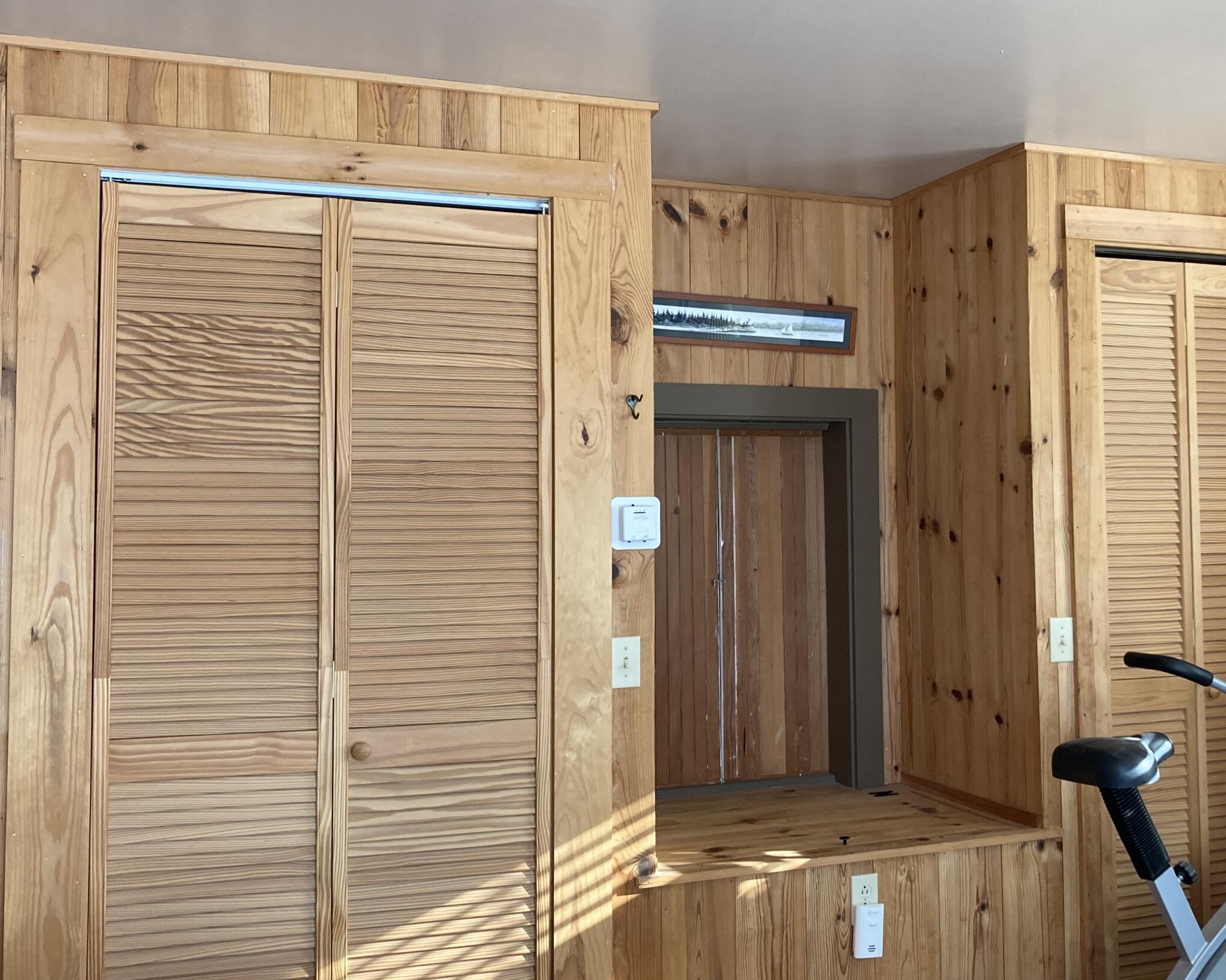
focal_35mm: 40
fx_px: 1451
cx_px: 764
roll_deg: +0.6
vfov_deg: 37.3
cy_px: 426
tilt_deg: +5.8
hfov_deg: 45.4
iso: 80
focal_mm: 3.99
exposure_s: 1/65
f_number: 1.8
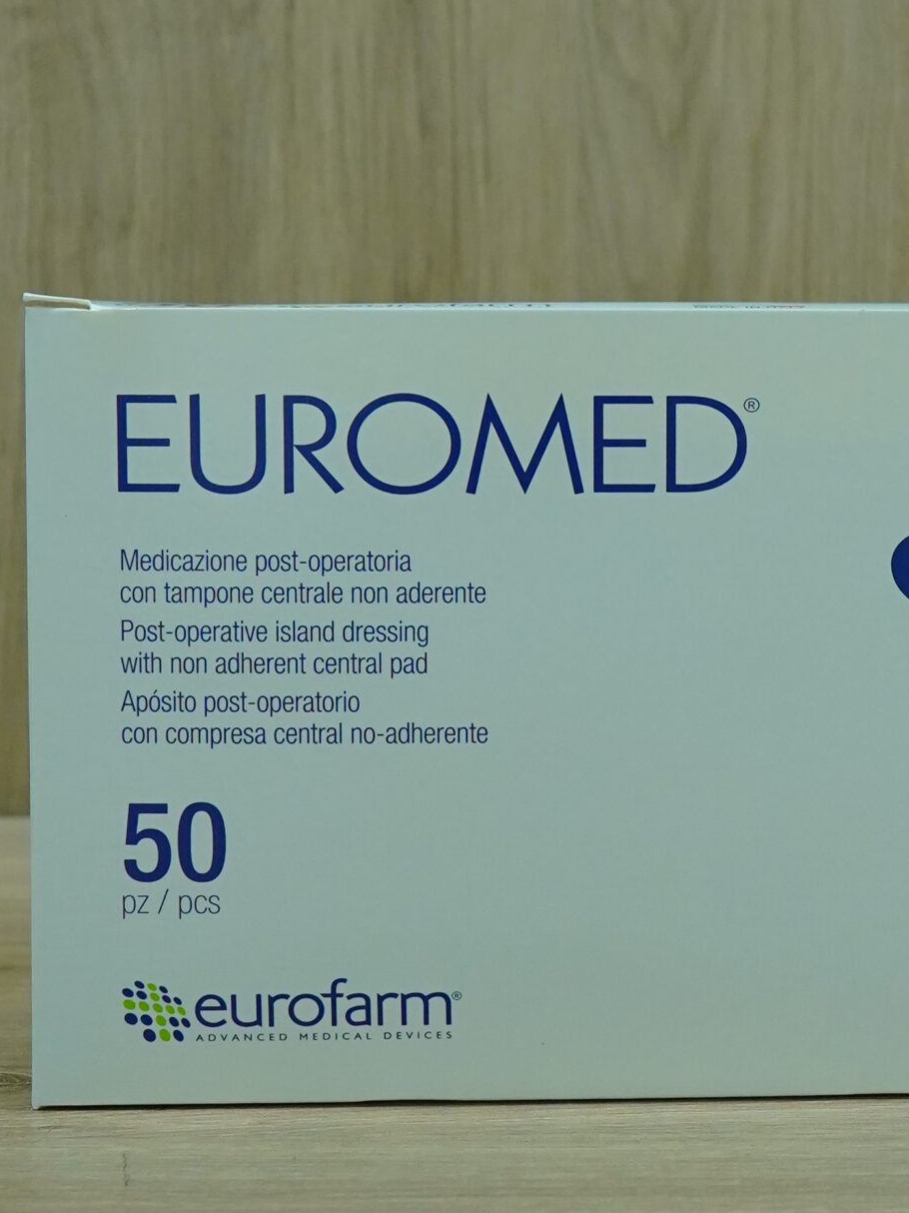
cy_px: 489
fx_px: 2557
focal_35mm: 73
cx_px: 737
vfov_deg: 26.6
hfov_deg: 19.9
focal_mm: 24
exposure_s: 1/100
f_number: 6.3
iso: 2000
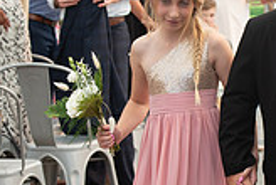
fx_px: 1897
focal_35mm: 247
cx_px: 236
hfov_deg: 8.3
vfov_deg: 5.6
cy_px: 124
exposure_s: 1/200
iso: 160
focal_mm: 70
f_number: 5.6
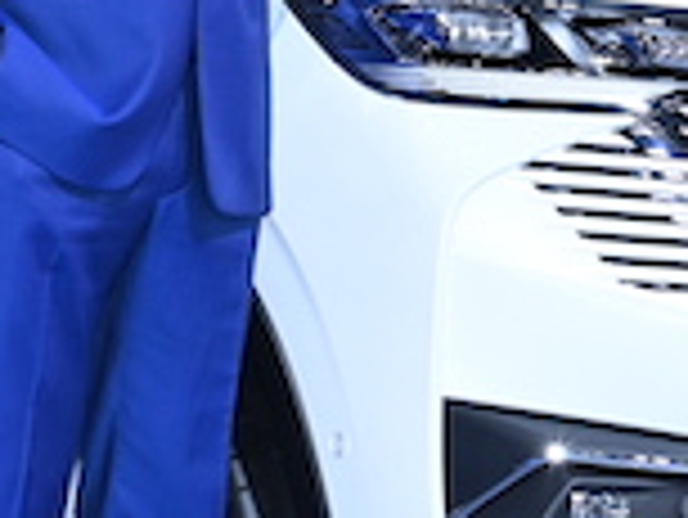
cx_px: 454
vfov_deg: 7.4
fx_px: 3998
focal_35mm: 201
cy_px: 25
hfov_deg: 9.8
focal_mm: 40
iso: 2000
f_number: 5.6
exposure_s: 1/200
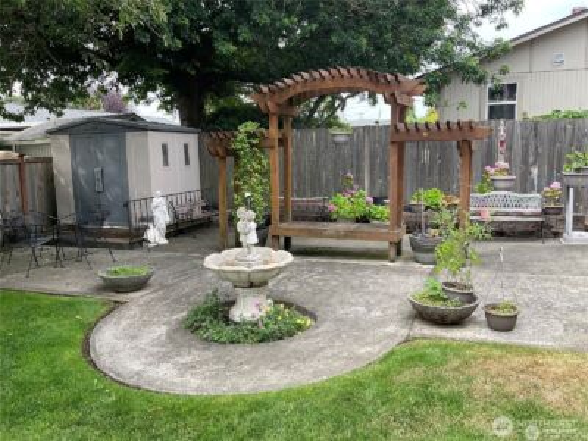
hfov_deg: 61.7
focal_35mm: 29
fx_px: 493
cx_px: 294
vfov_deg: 48.2
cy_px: 220
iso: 16
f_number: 1.8
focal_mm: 3
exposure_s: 1/191
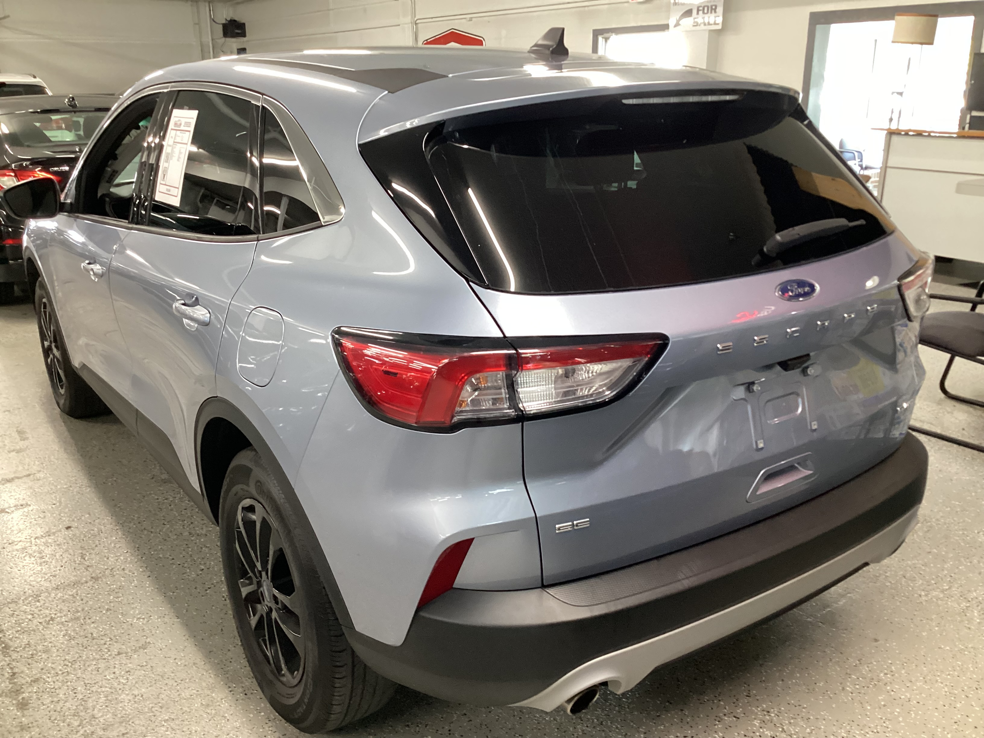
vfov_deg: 45.4
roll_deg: +0.1
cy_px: 369
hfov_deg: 58.4
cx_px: 492
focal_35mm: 31
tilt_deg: -19.1
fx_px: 881
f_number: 2.4
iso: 250
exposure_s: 1/40
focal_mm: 3.3
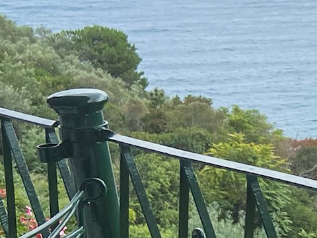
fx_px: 1016
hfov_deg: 15.0
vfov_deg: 13.3
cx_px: 596
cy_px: 201
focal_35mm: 111
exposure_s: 1/1200
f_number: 1.8
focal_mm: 4.25
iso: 32
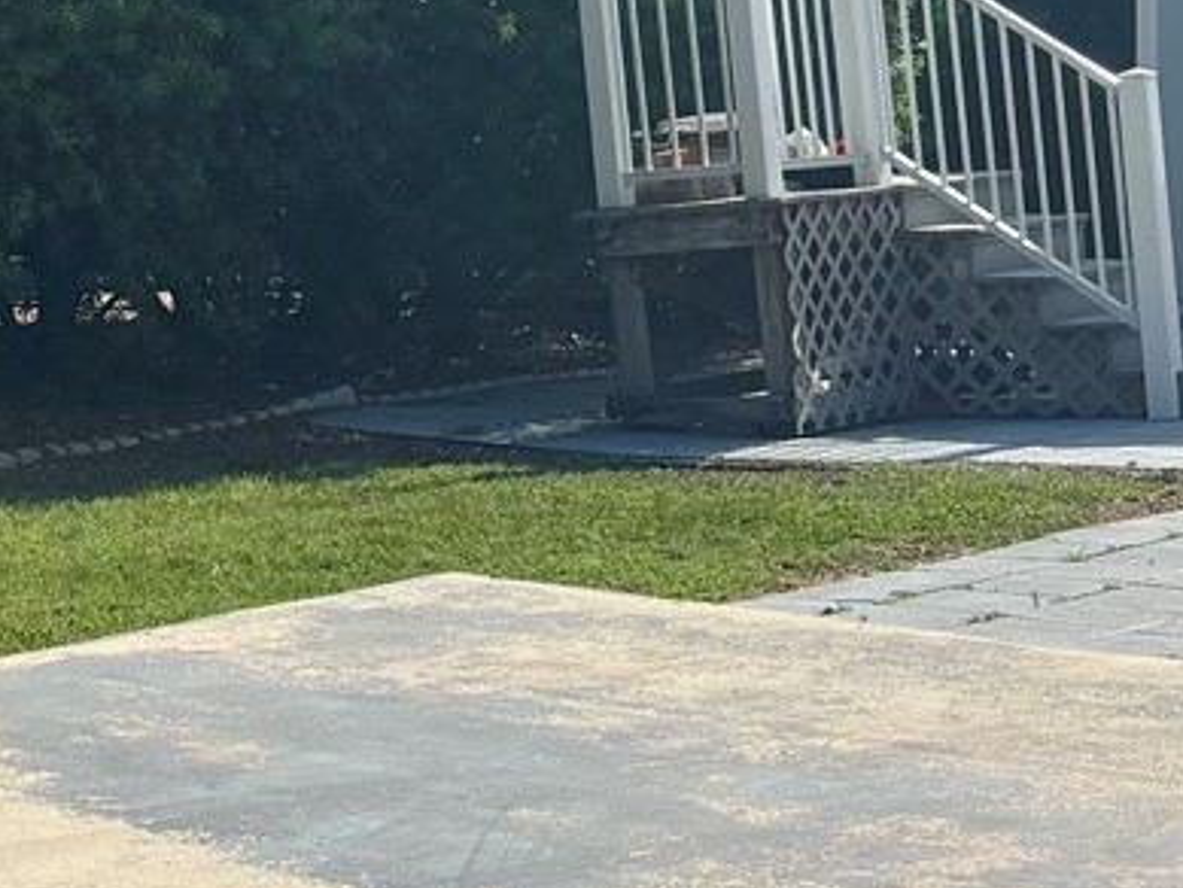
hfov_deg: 17.8
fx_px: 3658
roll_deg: +1.0
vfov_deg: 13.8
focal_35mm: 107
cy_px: 204
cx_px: -100
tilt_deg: -1.8
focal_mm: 5.96
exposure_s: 1/4630
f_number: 1.6
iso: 50
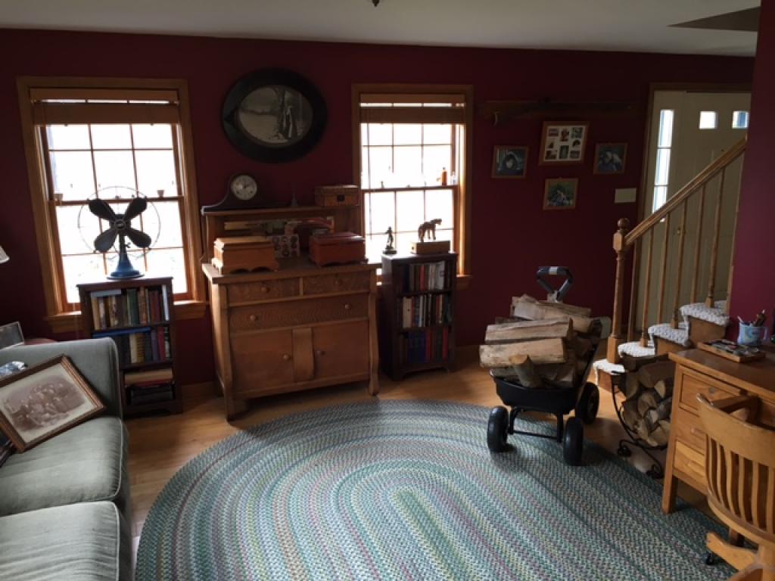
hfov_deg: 61.7
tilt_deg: -11.2
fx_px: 649
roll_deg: +1.1
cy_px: 290
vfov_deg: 48.2
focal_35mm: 29
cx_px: 388
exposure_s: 1/30
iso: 50
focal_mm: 4.15
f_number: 2.2
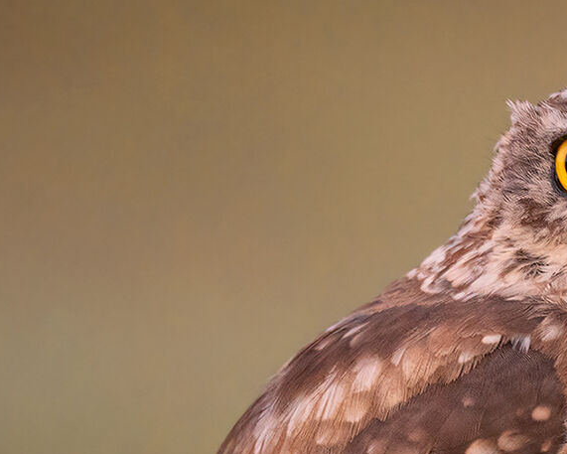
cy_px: 571
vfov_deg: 0.7
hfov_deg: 0.8
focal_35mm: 2368
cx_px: 687
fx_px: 39744
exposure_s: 1/60
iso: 4000
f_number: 6.3
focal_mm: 600
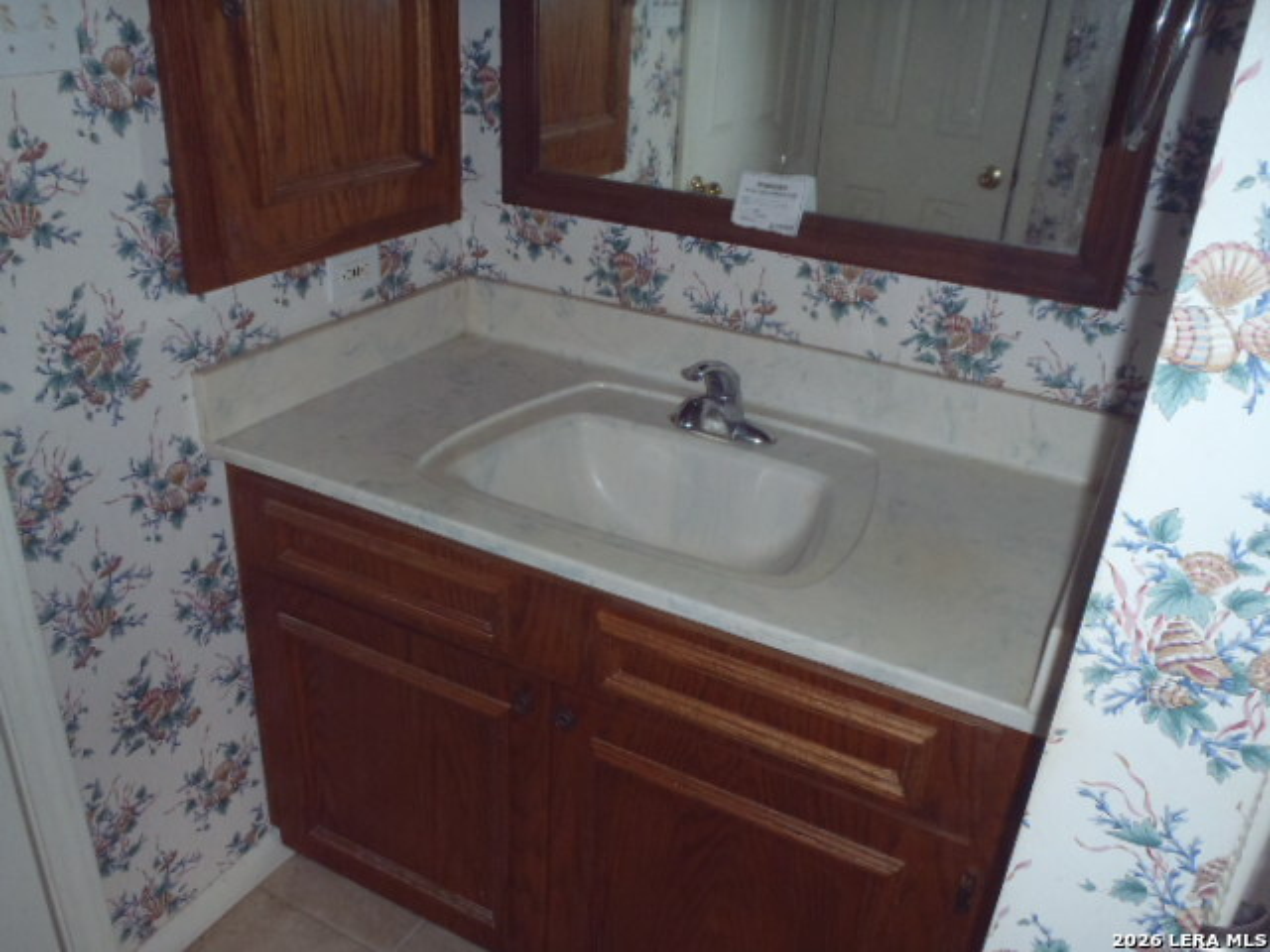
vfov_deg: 49.7
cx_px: 635
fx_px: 1027
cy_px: 476
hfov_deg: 63.4
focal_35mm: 28
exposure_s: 1/30
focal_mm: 5
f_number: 3.9
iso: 250
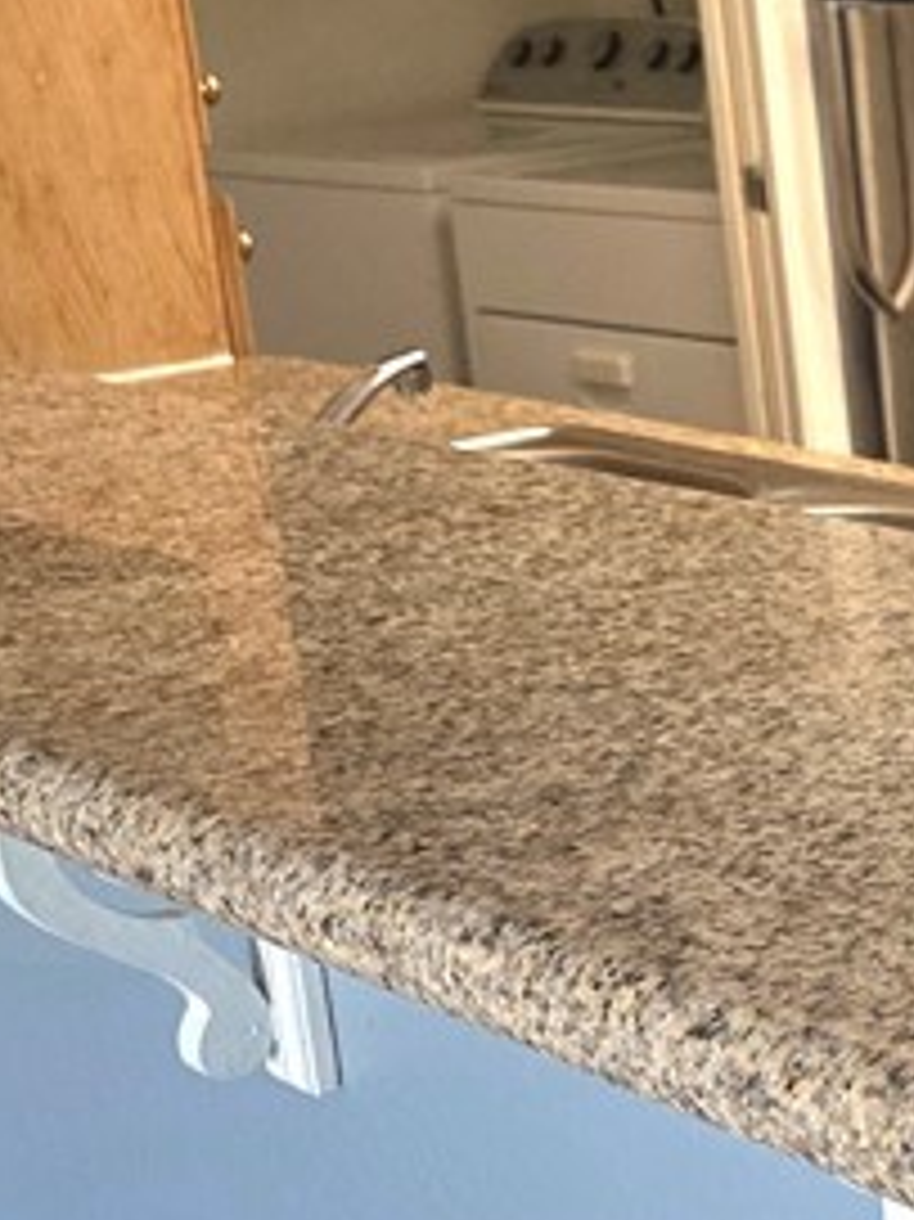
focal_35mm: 87
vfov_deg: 22.5
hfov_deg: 15.2
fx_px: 3065
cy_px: 464
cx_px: 1531
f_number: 1.8
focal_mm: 5.4
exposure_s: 1/120
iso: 200
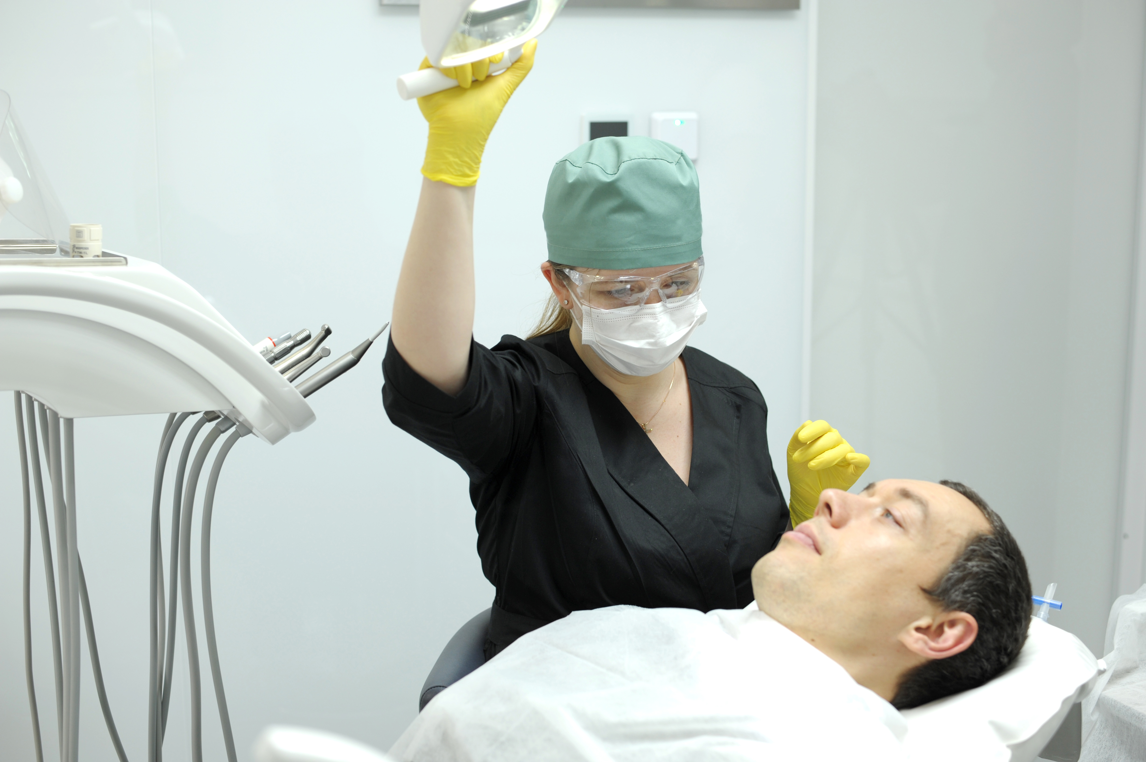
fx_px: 1591
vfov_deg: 27.0
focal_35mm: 50
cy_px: 381
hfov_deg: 39.6
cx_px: 573
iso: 400
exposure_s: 1/250
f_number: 3.5
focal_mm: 50
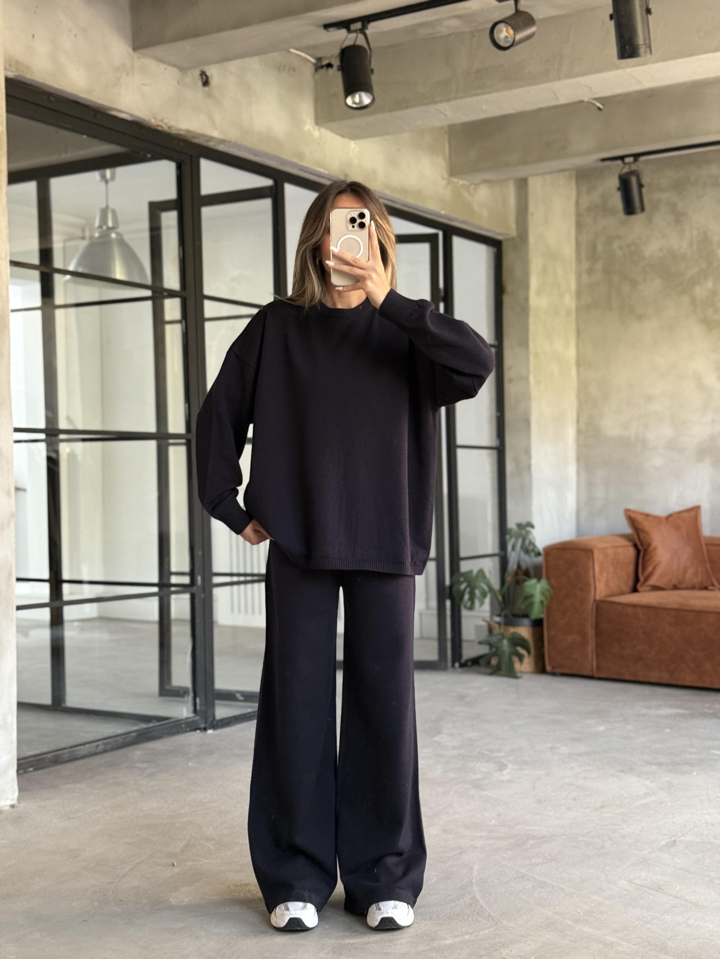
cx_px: 360
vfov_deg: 39.7
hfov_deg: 30.3
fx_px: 1331
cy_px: 480
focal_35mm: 48
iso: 250
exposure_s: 1/60
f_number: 1.78
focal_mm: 6.76
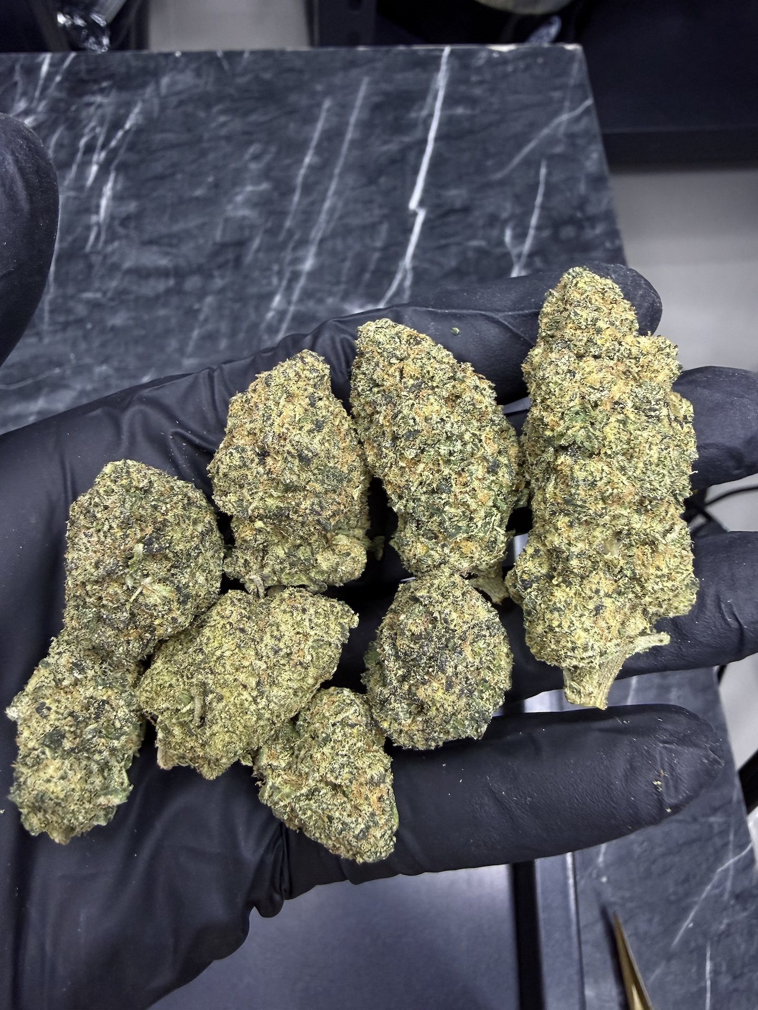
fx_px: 701
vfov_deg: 71.6
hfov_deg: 56.8
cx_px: 379
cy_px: 505
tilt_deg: -72.0
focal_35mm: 24
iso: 200
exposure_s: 1/50
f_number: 2.2
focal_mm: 2.22
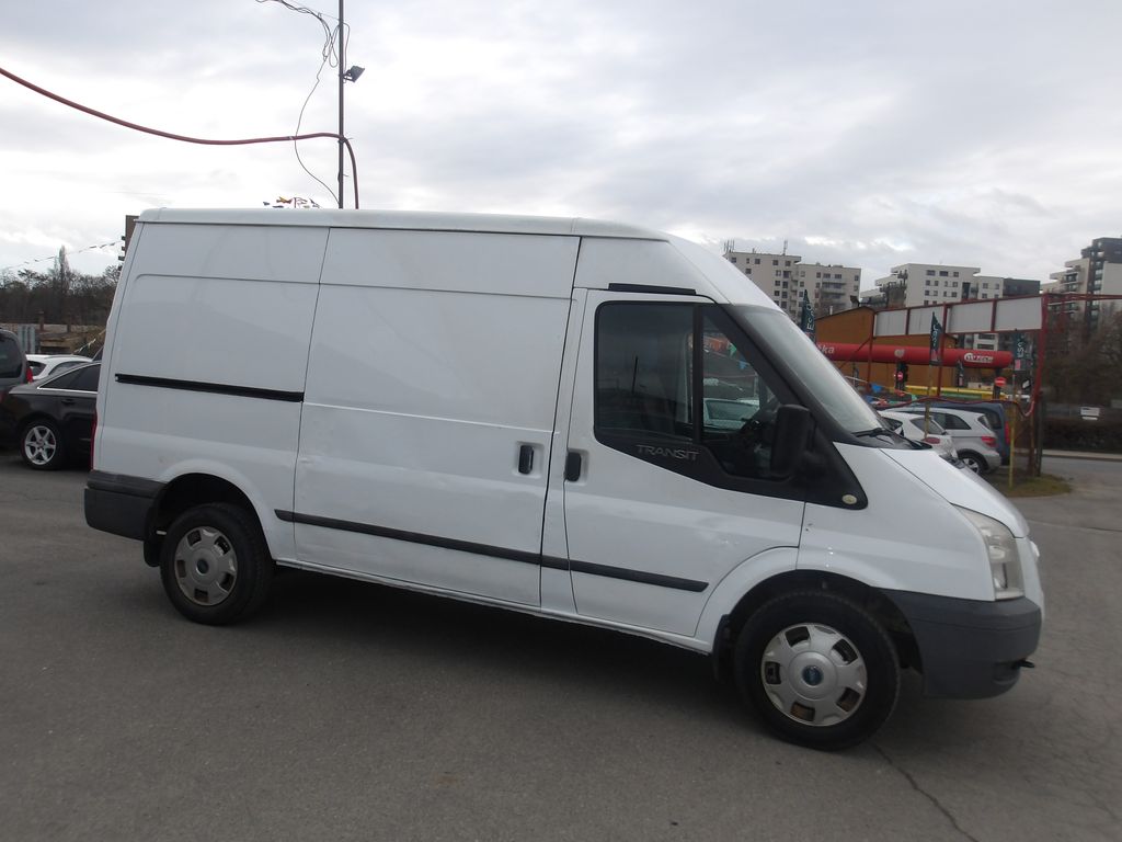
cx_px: 561
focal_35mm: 27
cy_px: 421
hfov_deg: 65.3
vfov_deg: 51.4
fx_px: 875
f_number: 3
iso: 100
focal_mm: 4.9
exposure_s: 1/657
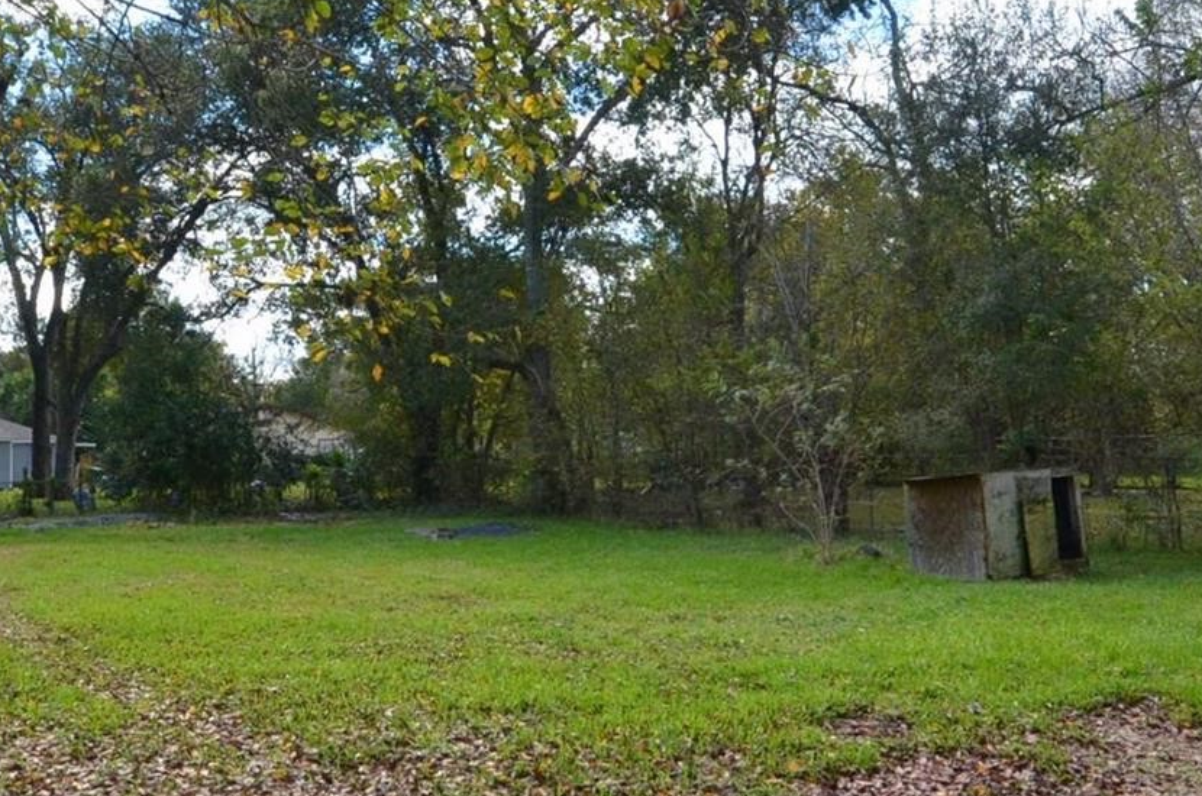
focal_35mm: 37
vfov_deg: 35.8
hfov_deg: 51.9
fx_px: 1233
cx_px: 636
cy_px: 375
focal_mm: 10
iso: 1250
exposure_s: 1/640
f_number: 13
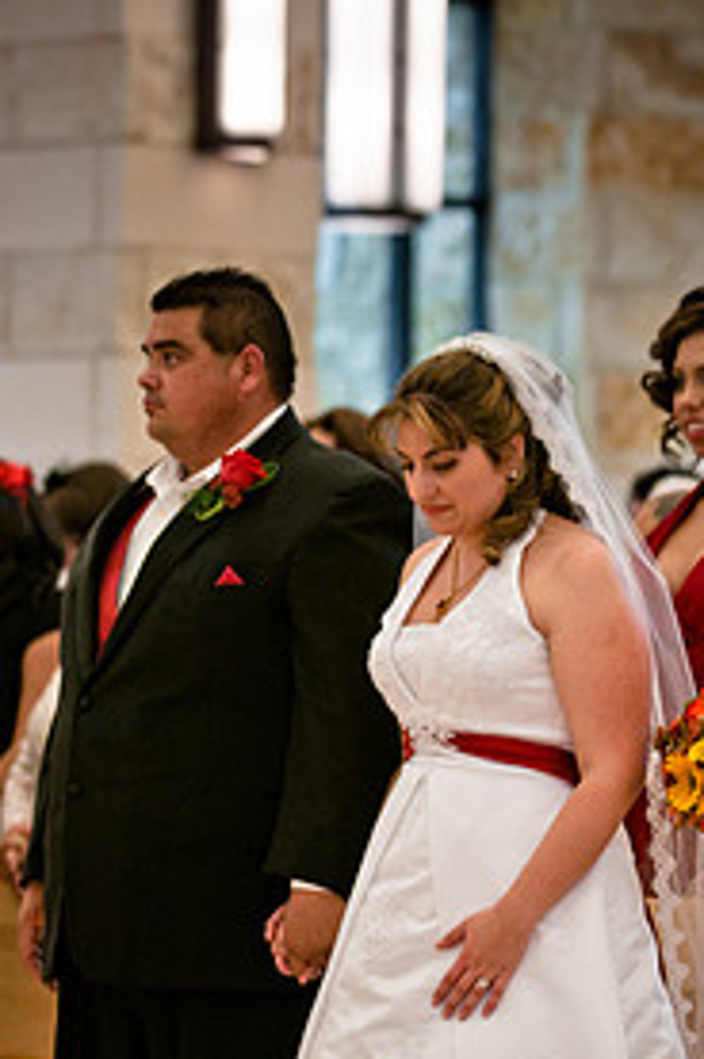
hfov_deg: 5.4
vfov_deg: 8.1
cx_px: 289
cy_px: 692
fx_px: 7522
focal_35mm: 256
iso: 400
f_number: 2.8
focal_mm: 105
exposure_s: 1/100
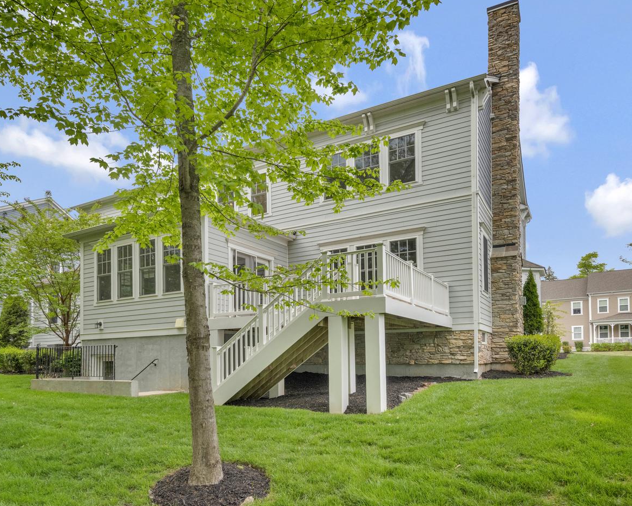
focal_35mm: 22
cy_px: 248
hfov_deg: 75.0
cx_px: 297
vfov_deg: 63.1
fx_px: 411
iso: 800
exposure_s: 1/1000
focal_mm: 19
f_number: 8
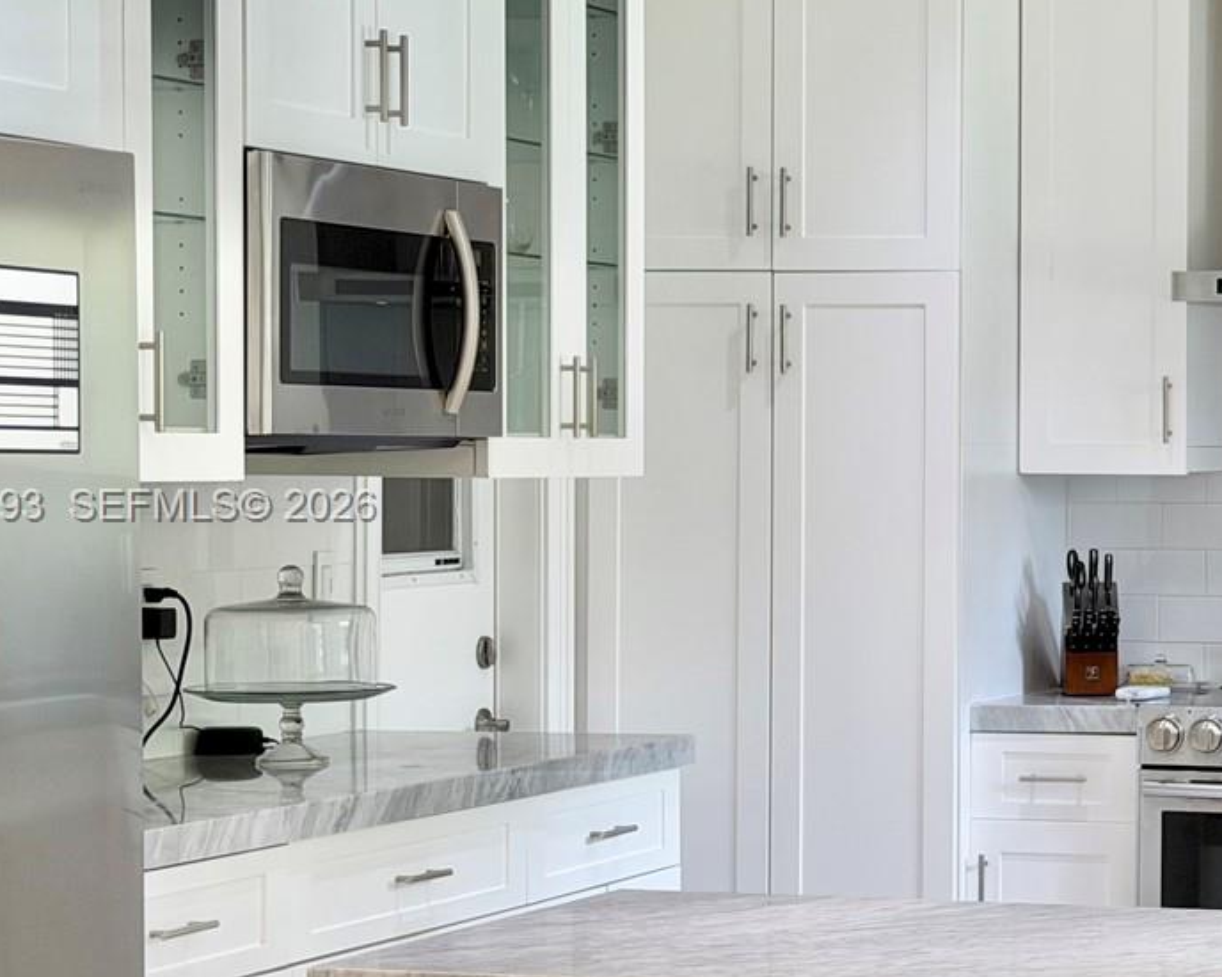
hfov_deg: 17.2
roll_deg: -0.1
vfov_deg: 14.1
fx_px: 3941
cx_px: 1243
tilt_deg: -2.0
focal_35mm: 109
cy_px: 508
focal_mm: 6.76
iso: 50
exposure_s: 1/60
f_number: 1.78
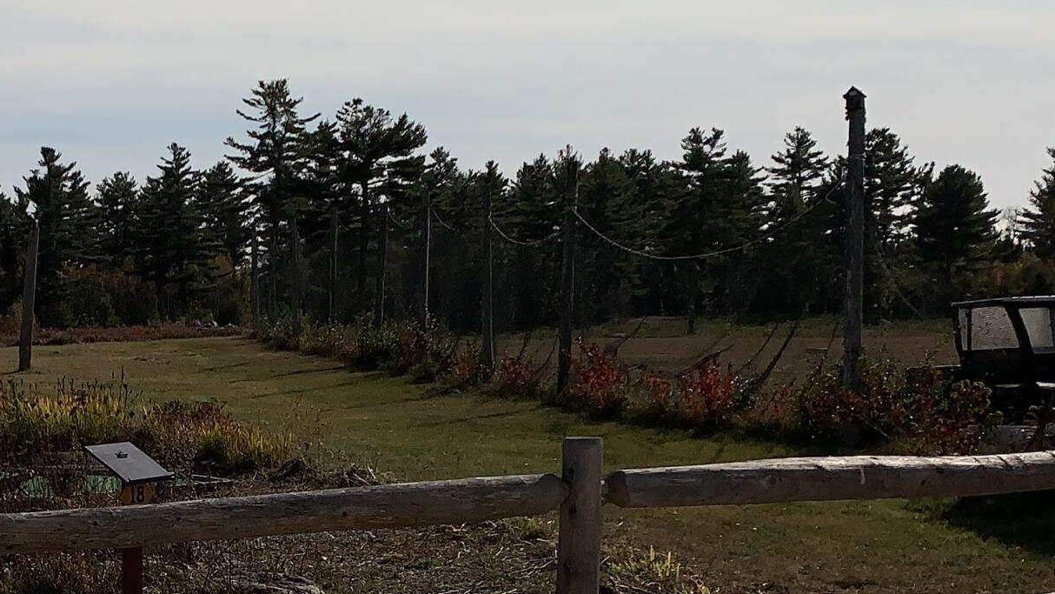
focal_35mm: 70
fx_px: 1958
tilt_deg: -8.3
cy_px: 551
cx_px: 30
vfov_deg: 17.0
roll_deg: +2.4
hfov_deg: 28.5
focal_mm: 4.25
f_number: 1.8
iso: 25
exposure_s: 1/10526
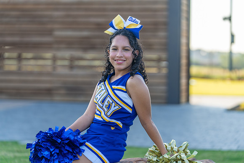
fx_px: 827
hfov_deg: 16.8
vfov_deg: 11.2
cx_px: 122
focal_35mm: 122
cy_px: 82
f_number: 3.2
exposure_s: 1/400
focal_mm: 120
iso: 100
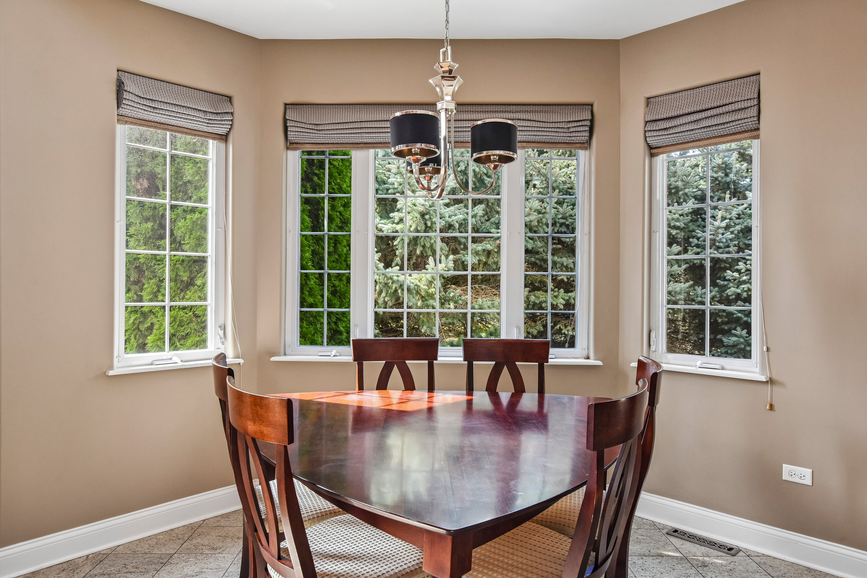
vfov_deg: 53.1
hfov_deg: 73.7
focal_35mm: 24
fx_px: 578
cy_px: 289
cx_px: 434
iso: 400
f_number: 8
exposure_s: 1/60
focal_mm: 16
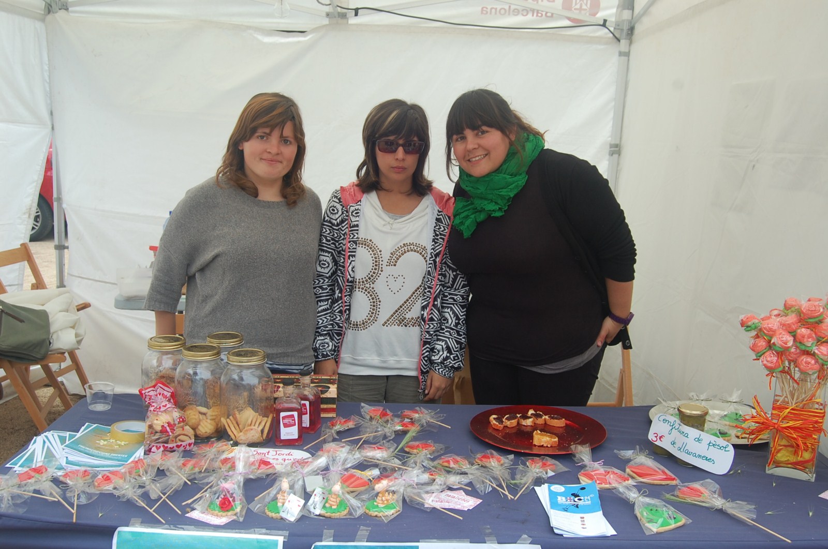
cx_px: 414
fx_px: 792
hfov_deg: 55.2
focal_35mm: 34
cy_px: 274
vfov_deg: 38.2
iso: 200
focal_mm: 23
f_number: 6.3
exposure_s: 1/160
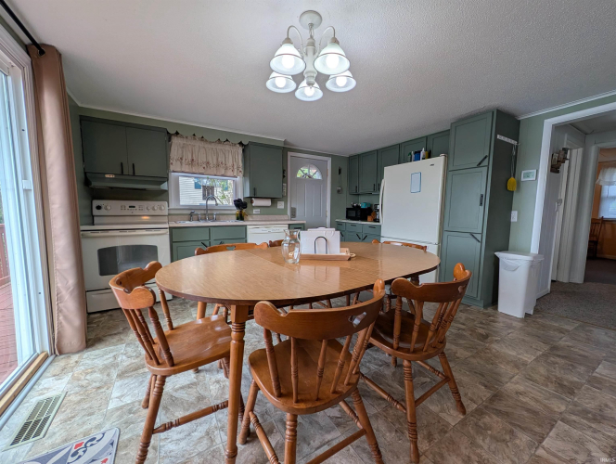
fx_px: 214
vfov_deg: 94.6
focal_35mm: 12
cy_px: 232
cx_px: 308
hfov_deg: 110.5
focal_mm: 2.02
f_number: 1.7
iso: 46
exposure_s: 1/231
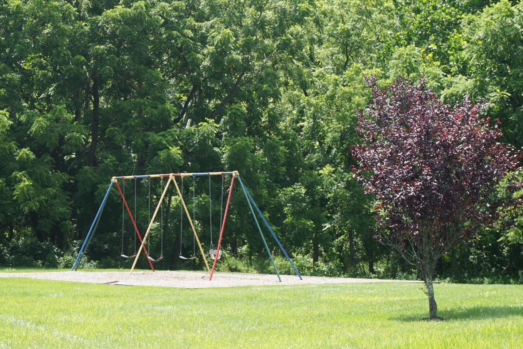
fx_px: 1351
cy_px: 162
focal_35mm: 93
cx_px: 241
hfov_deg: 21.9
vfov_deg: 14.7
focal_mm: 50
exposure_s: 1/80
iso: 100
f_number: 9
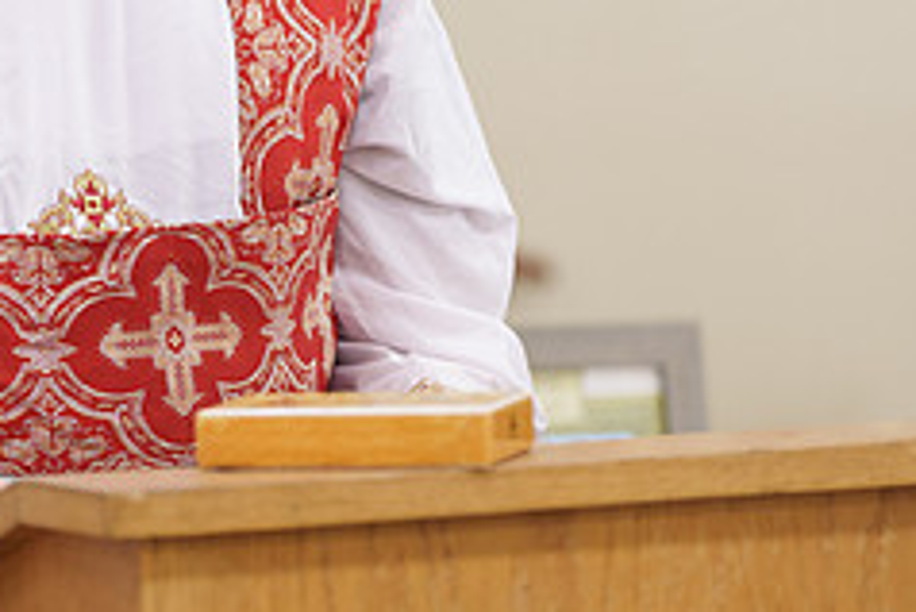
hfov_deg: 7.6
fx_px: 6874
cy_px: 6
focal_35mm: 270
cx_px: 42
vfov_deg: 5.1
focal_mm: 111
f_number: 2.8
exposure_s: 1/160
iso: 1600
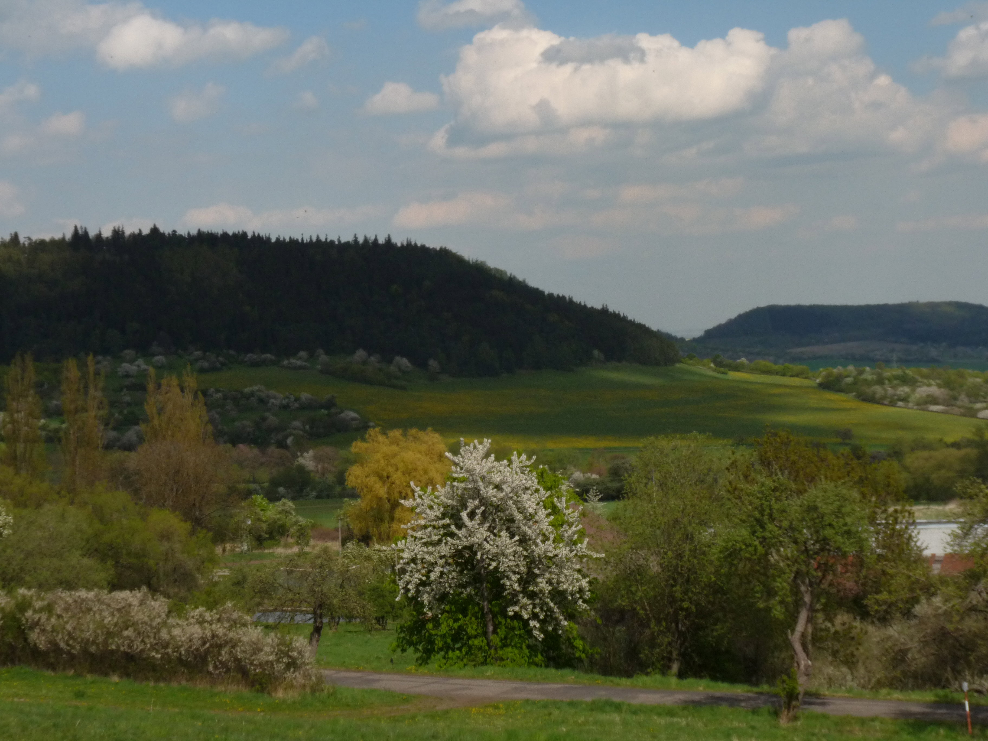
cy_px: 370
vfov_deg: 18.9
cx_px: 494
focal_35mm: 78
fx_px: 2226
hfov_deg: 25.0
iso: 200
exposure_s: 1/1300
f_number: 6.3
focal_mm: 13.8
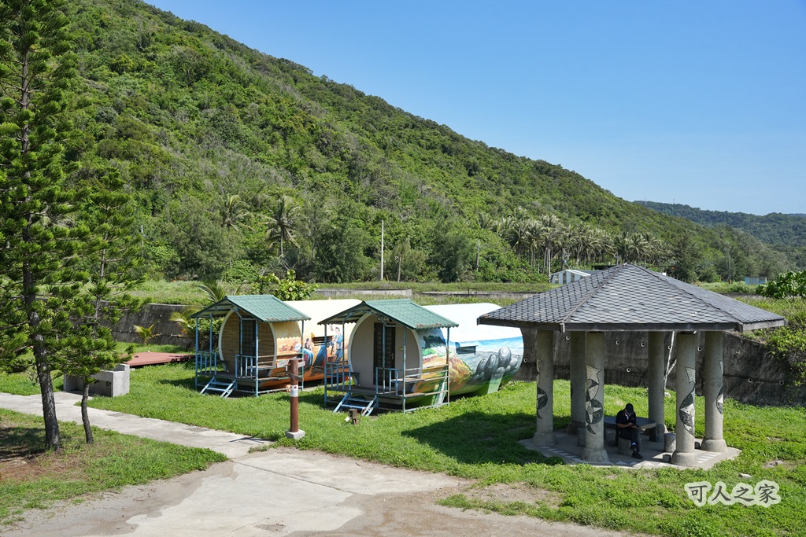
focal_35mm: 39
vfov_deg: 34.2
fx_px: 873
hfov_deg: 49.5
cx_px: 403
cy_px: 268
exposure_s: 1/2000
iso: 1000
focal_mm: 39
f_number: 8
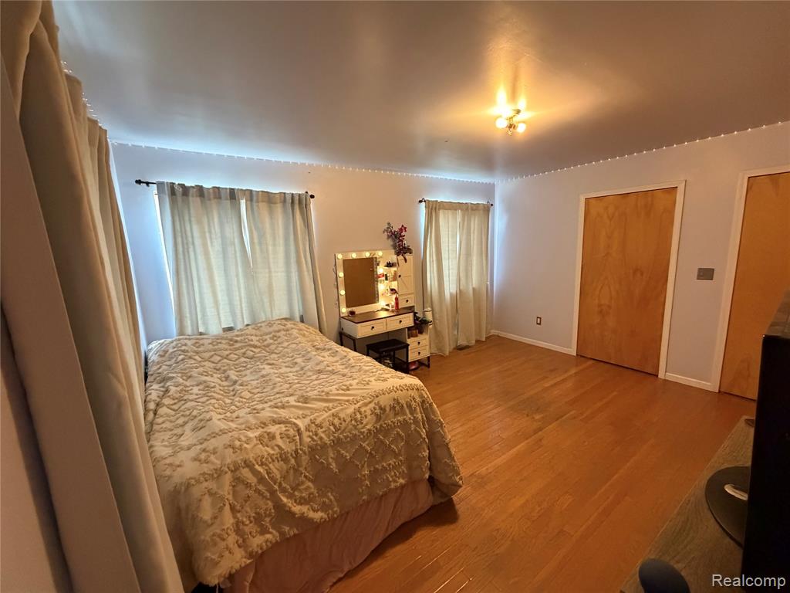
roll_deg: +2.0
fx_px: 320
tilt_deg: -10.2
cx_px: 395
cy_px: 296
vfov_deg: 85.7
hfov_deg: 102.1
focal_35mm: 14
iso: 800
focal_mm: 2.22
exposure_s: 1/60
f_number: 2.2
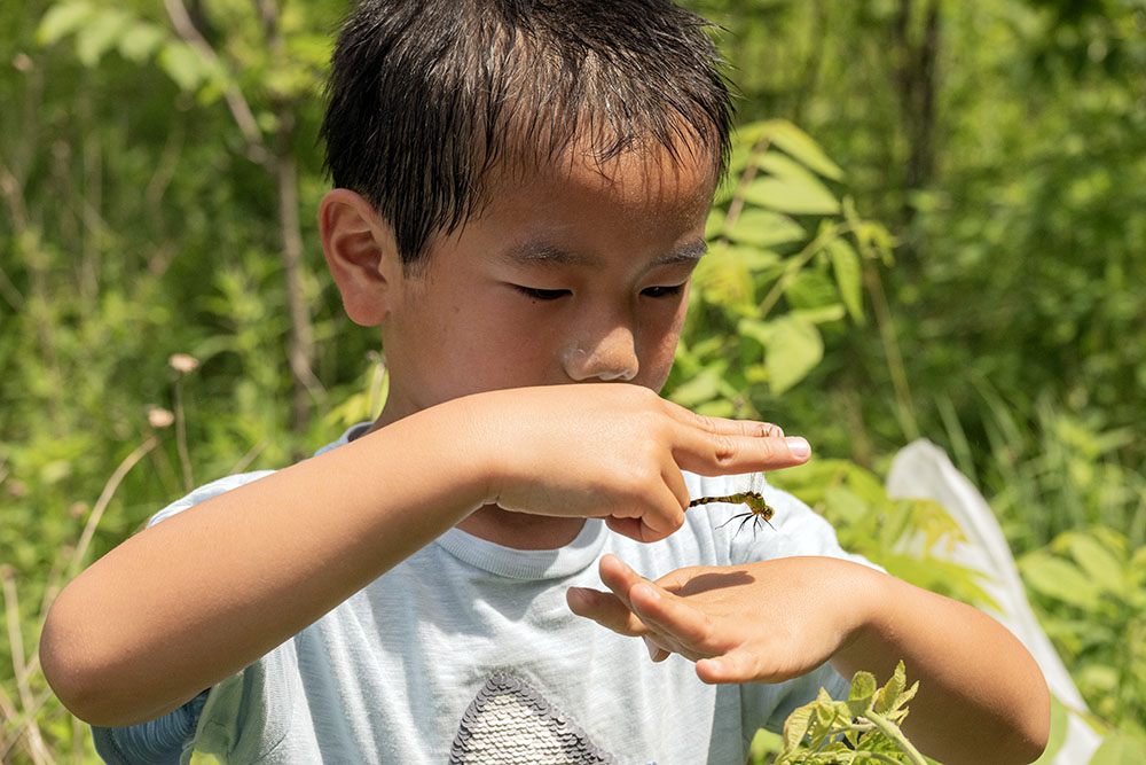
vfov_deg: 13.3
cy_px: 382
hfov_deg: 19.8
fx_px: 3279
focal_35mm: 103
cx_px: 573
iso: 2000
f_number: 10
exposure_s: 1/2500
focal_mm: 103
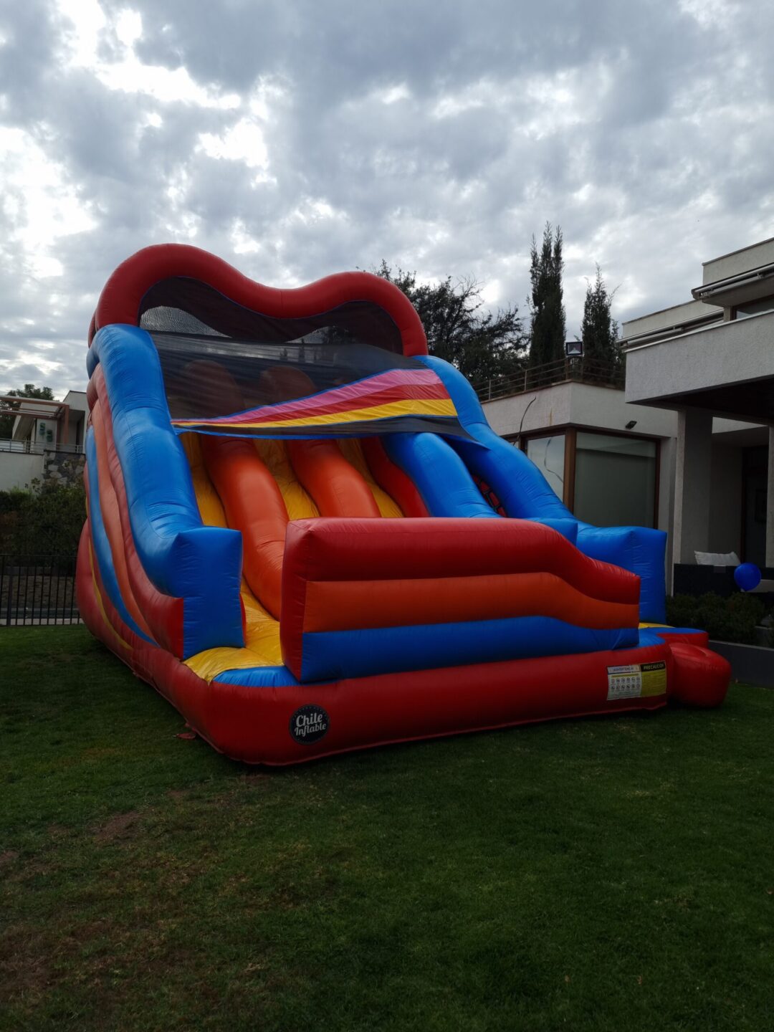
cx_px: 387
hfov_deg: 53.1
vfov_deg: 67.3
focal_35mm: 26
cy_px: 516
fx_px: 775
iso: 50
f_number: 1.8
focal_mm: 5.4
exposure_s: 1/2137
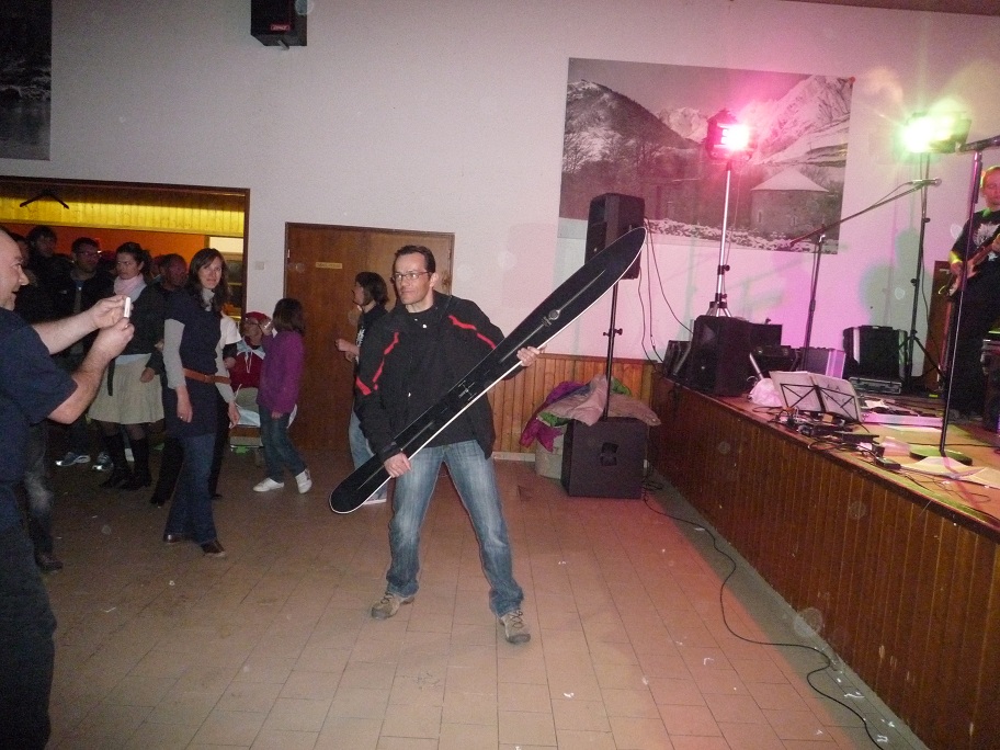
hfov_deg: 69.4
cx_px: 500
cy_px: 375
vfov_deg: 54.9
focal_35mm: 25
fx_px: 722
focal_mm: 4.4
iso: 800
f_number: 2.8
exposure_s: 1/30
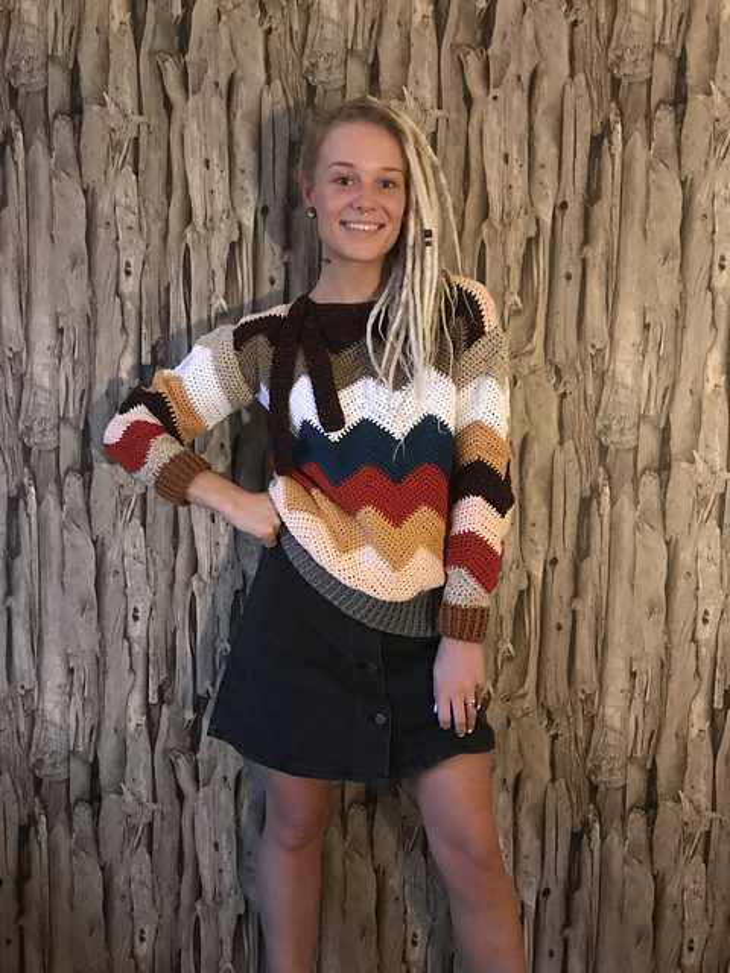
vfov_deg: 63.4
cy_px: 486
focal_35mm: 28
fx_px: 787
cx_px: 365
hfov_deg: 49.7
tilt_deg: -3.9
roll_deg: +0.2
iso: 125
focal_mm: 3.99
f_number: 1.8
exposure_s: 1/4
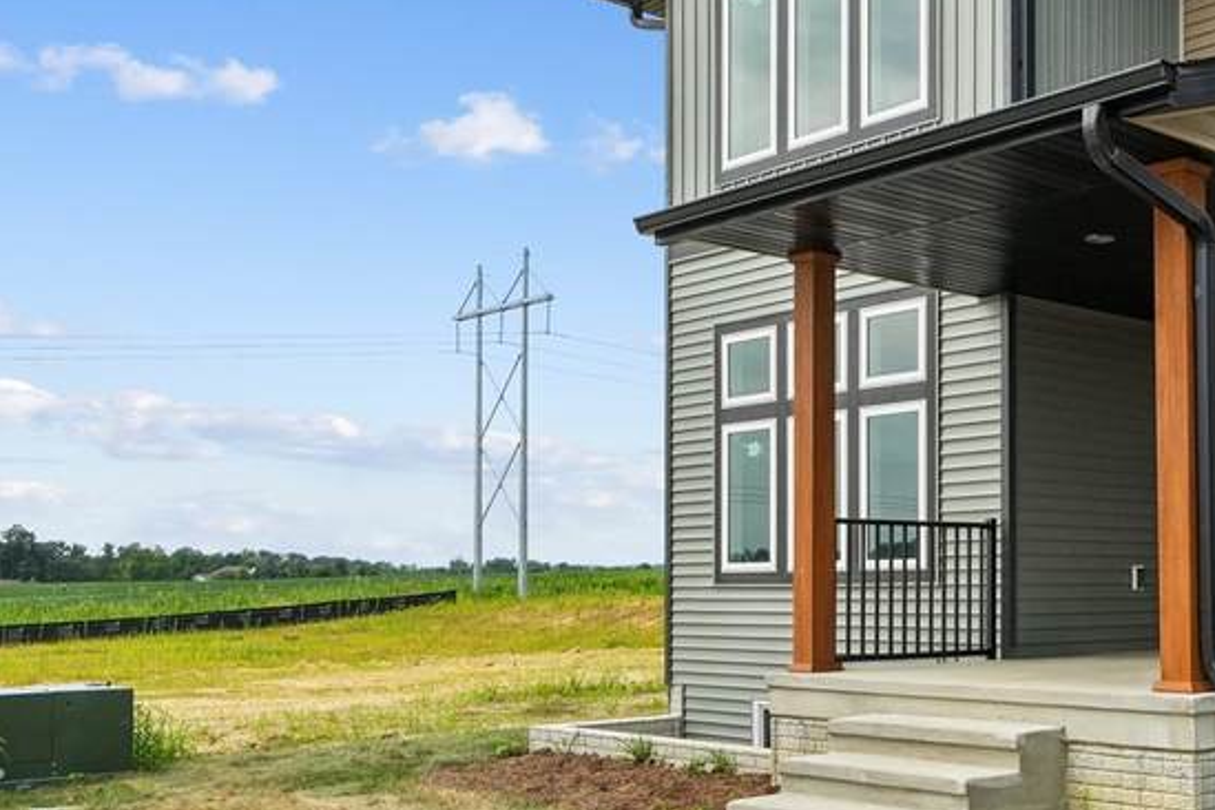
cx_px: 952
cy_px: 247
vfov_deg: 31.5
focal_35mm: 42
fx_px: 1417
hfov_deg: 44.4
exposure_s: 1/800
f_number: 10
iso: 400
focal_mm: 18
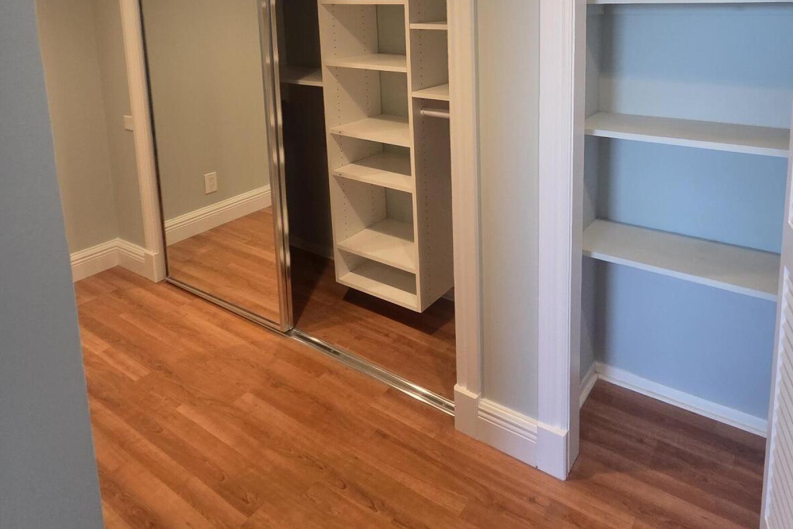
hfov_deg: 75.4
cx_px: 467
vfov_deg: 50.3
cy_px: 76
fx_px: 507
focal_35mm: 23
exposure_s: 1/60
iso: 250
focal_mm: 2.2
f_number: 2.2
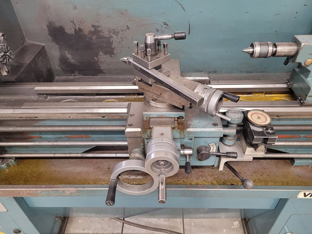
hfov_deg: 67.3
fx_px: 234
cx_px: 156
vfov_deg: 53.1
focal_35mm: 26
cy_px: 117
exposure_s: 1/40
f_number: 1.8
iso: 320
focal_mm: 5.4
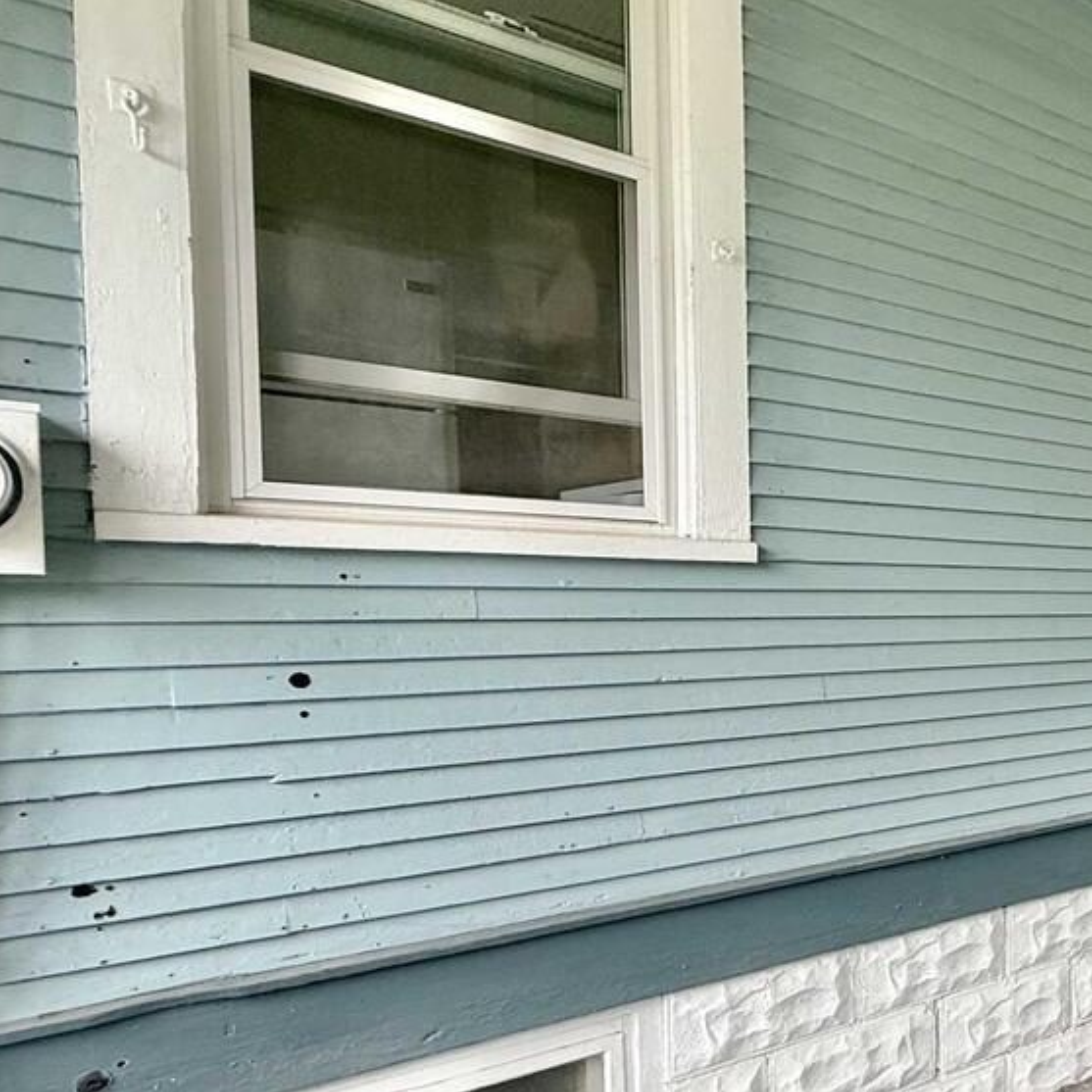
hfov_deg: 35.8
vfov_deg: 50.8
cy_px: 647
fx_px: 1142
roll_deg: -0.4
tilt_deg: -1.2
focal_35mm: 32
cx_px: 1396
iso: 64
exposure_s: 1/100
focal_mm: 2.22
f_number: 2.2
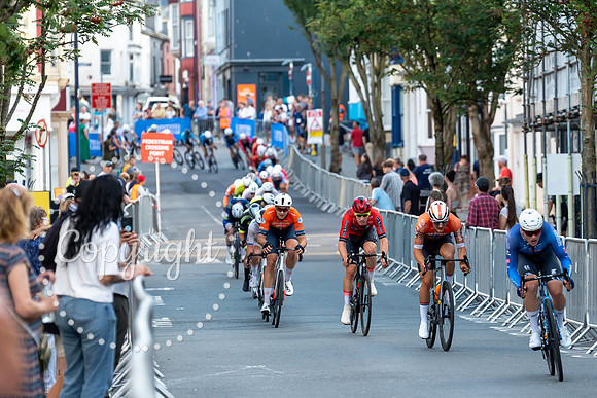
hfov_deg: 8.1
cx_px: 433
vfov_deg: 5.4
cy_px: 288
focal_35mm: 254
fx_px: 4207
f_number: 4
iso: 1000
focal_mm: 175
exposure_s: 1/640
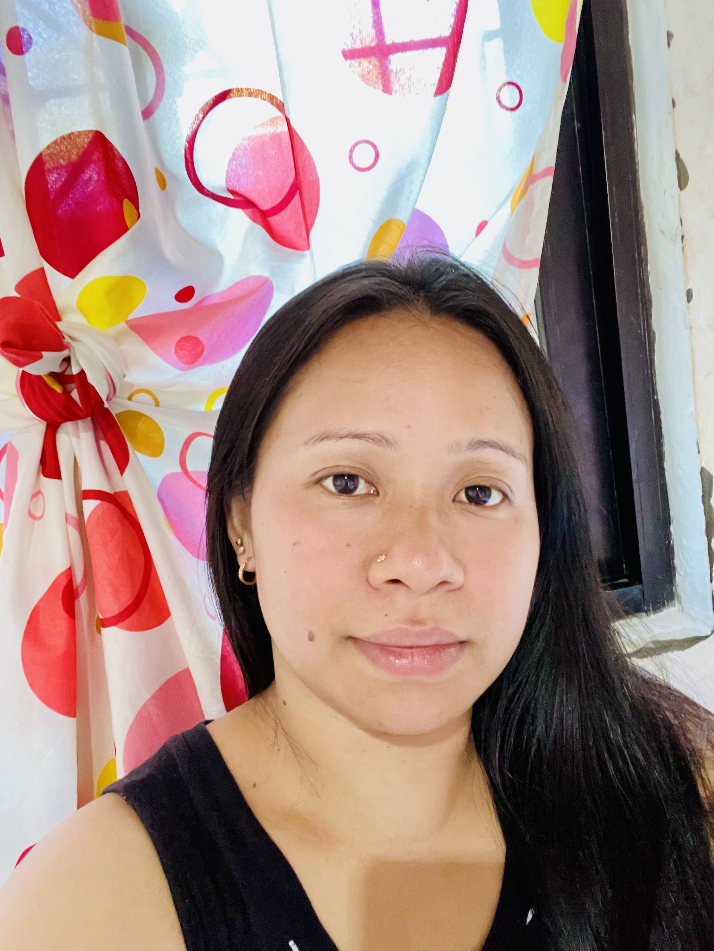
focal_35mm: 30
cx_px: 357
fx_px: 825
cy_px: 476
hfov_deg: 46.8
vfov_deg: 60.0
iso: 800
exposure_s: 1/23
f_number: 2.2
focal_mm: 2.71
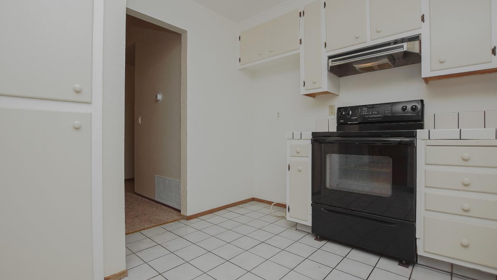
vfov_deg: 67.0
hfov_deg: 99.4
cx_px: 246
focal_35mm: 16
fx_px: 211
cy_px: 127
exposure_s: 1/160
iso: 100
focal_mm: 10
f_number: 3.5
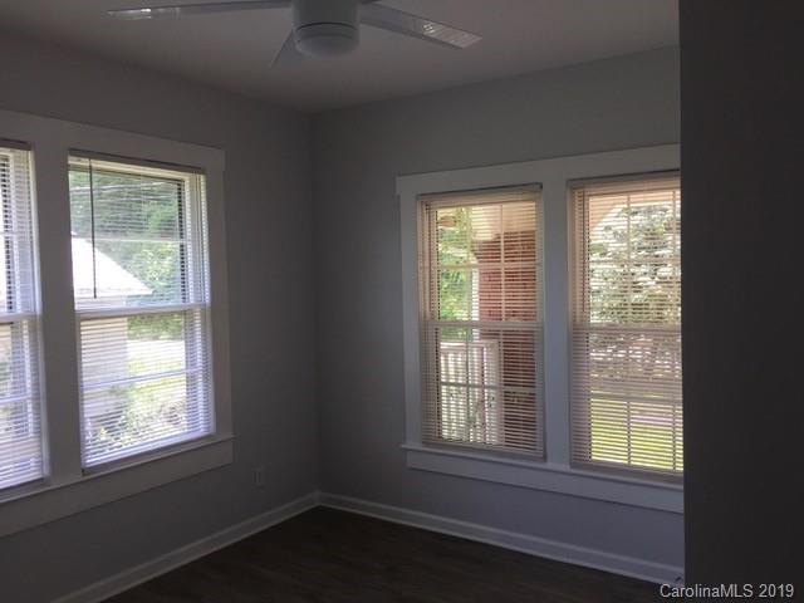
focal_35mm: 29
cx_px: 402
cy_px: 302
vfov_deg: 48.2
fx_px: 674
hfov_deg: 61.7
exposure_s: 1/120
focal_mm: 4.15
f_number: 2.2
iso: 40
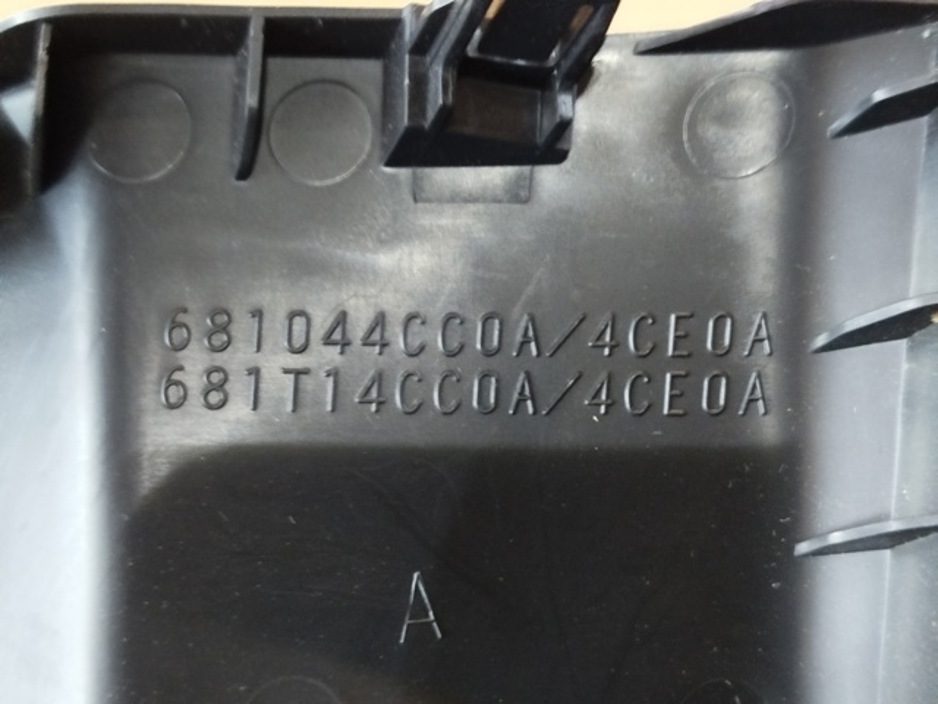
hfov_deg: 39.7
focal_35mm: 48
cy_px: 352
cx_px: 469
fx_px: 1301
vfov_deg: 30.3
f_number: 1.7
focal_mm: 5.31
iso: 640
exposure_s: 1/17
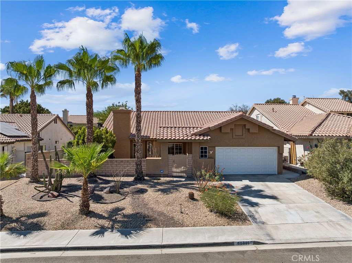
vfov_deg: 56.7
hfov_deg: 71.6
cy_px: 132
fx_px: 244
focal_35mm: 24
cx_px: 176
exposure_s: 1/80
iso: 100
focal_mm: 12.3
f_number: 2.8
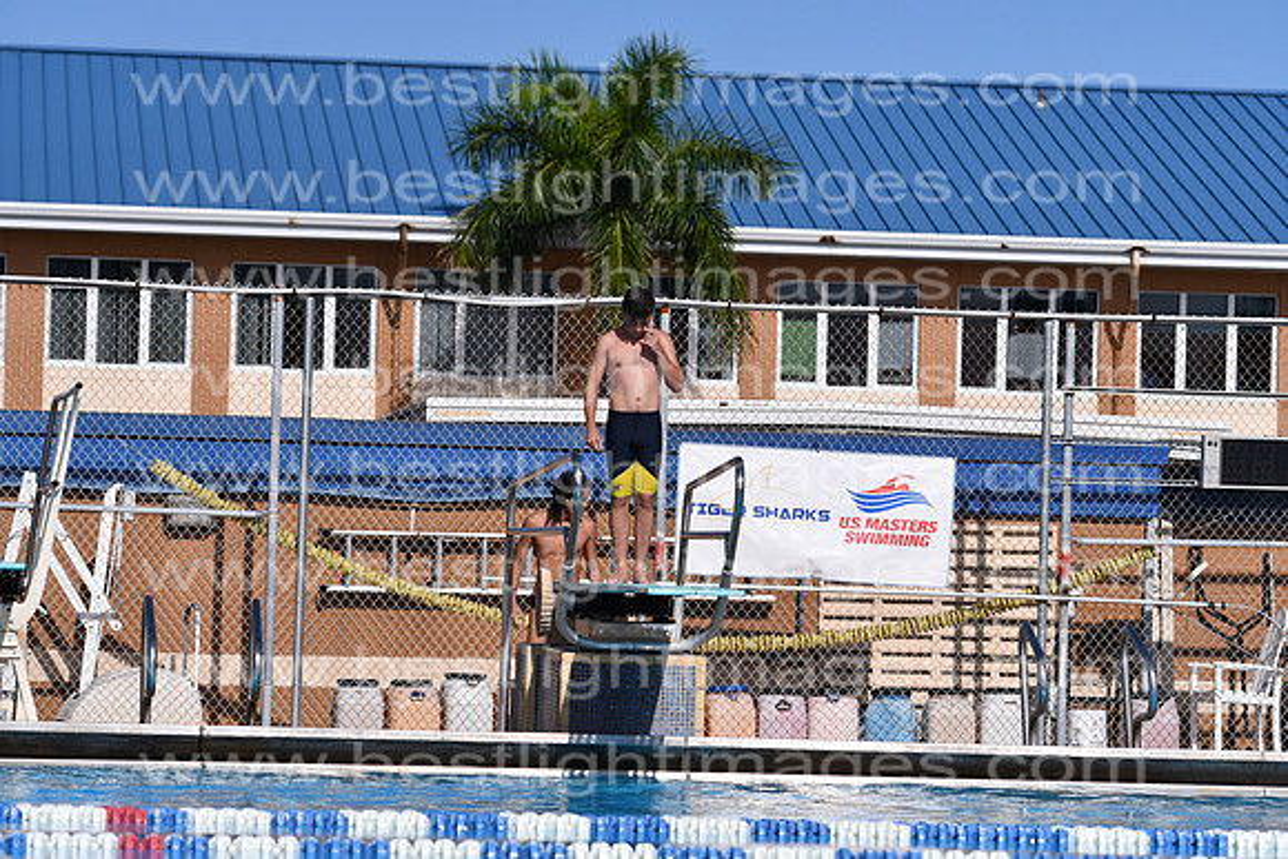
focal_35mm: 168
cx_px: 644
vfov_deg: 8.2
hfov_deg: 12.2
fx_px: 6012
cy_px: 430
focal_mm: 112
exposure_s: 1/8000
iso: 200
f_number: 4.5
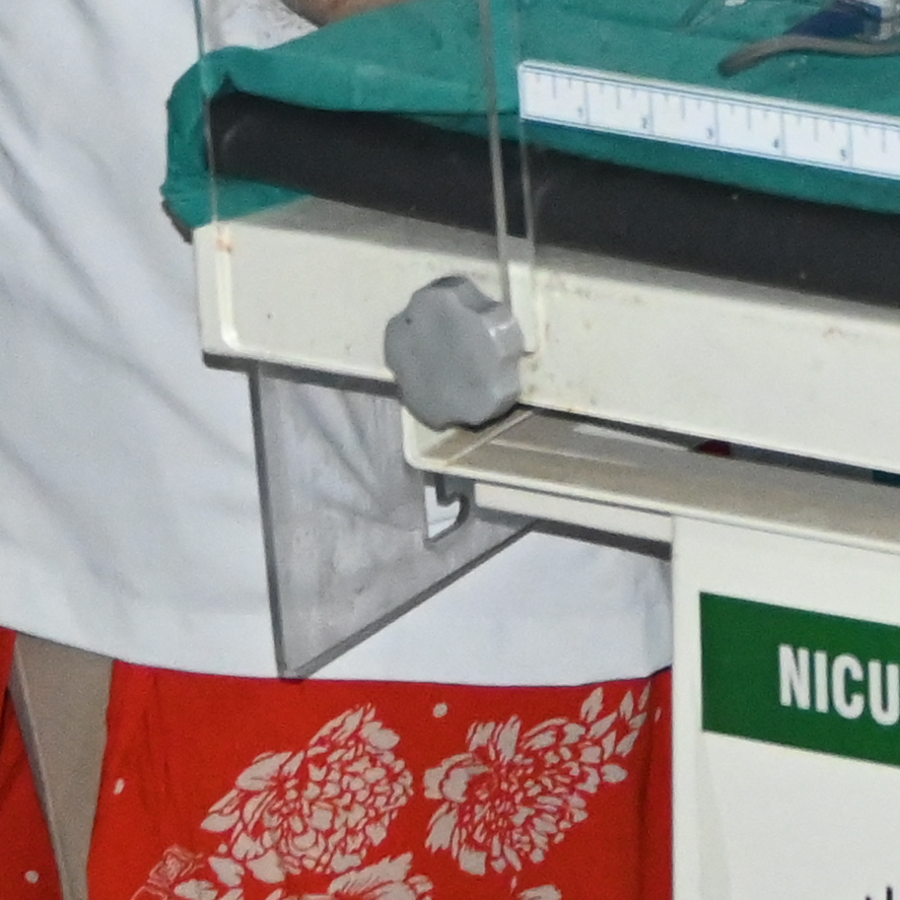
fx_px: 6236
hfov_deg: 8.2
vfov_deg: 8.0
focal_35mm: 212
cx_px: 946
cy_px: -644
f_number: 3.8
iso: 3200
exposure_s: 1/125
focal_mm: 26.5
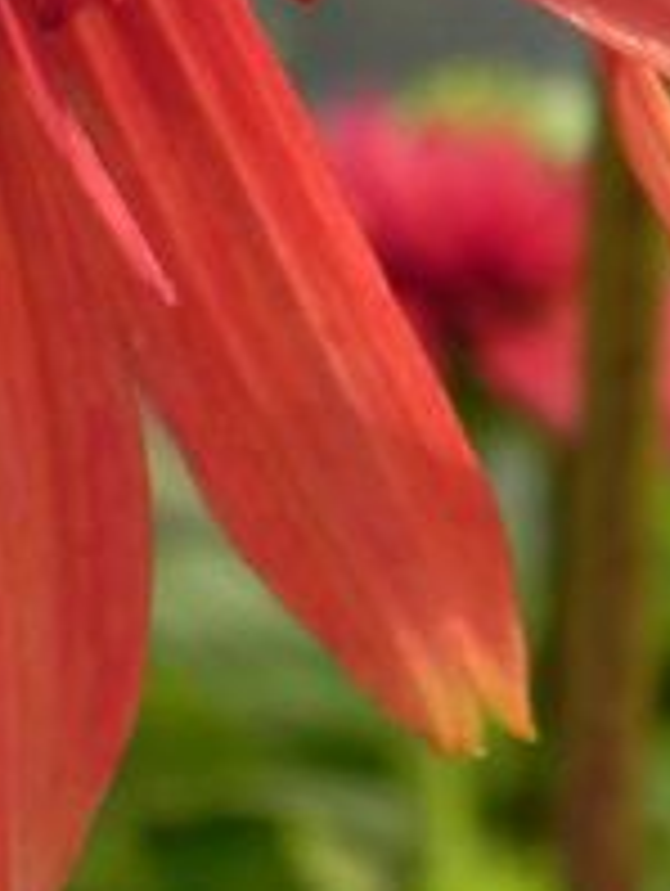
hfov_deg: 6.3
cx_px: -238
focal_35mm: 234
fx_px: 6026
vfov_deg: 8.4
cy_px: -54
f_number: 5.6
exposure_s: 1/250
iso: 160
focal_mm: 10.3
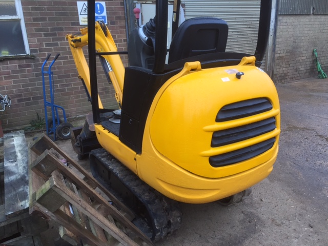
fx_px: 275
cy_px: 123
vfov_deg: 48.2
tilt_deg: -18.2
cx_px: 164
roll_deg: +2.3
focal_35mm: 29
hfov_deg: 61.7
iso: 40
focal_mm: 4.15
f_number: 2.2
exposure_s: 1/100
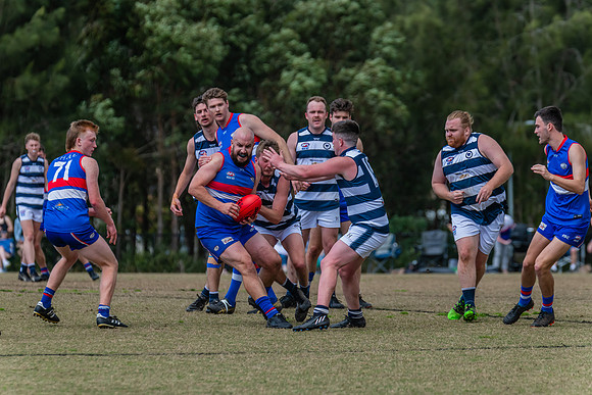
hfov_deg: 6.6
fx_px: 5150
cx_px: 296
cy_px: 198
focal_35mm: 313
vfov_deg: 4.4
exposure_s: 1/1600
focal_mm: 310
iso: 800
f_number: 5.6
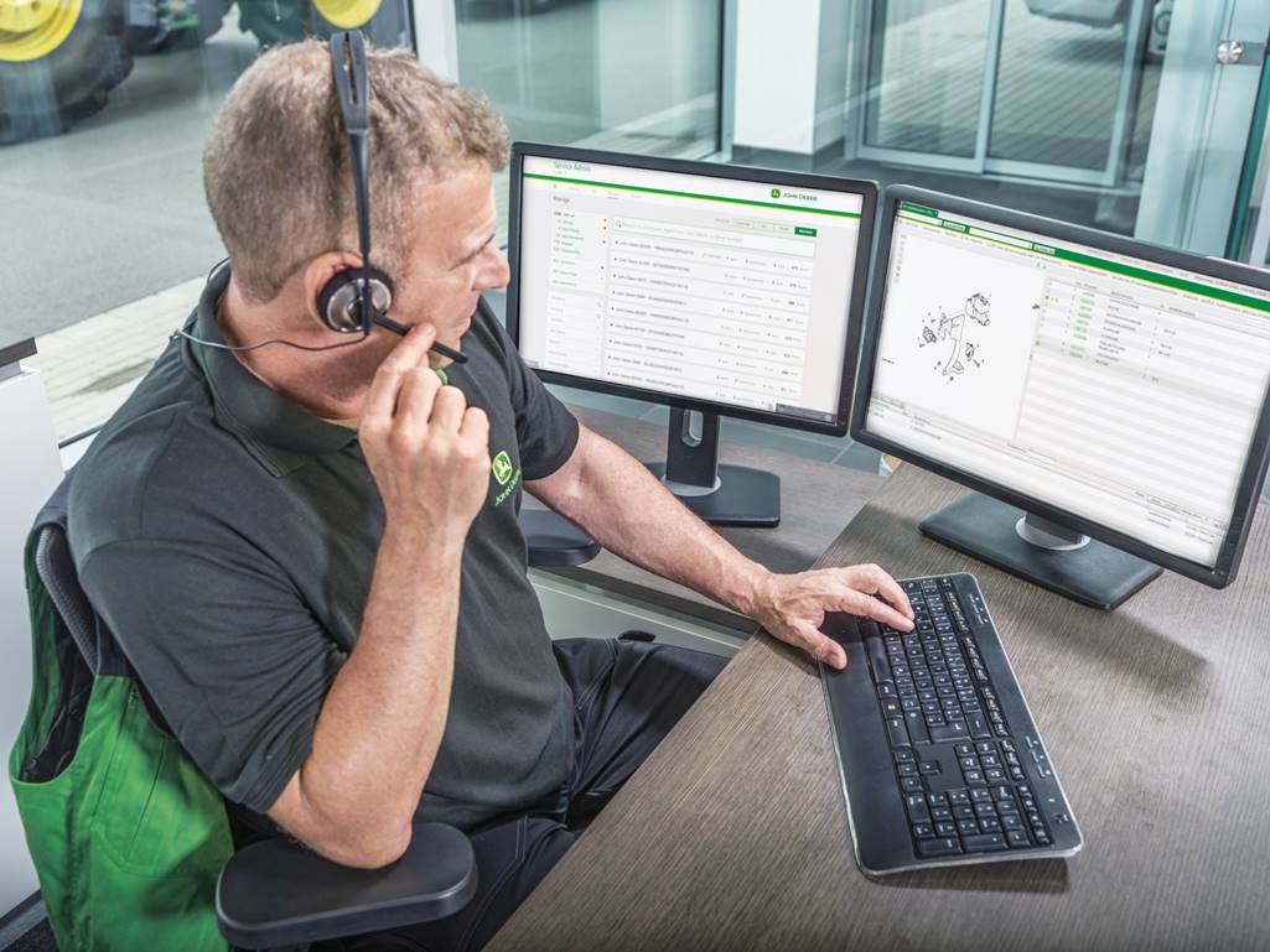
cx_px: 635
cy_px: 476
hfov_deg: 52.6
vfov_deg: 40.7
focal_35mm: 35
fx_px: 1284
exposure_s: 1/125
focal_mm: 45
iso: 100
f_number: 6.3
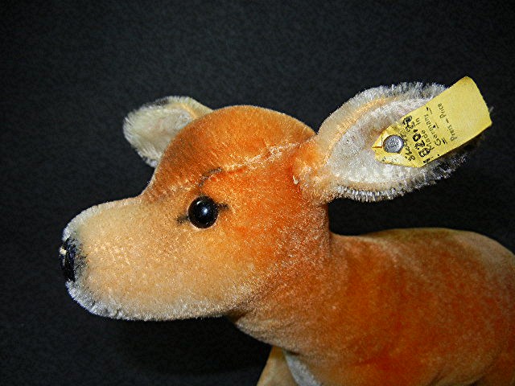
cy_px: 193
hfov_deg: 60.0
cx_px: 258
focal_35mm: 30
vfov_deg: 46.8
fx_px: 446
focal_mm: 5.4
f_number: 7
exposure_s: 1/30
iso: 200
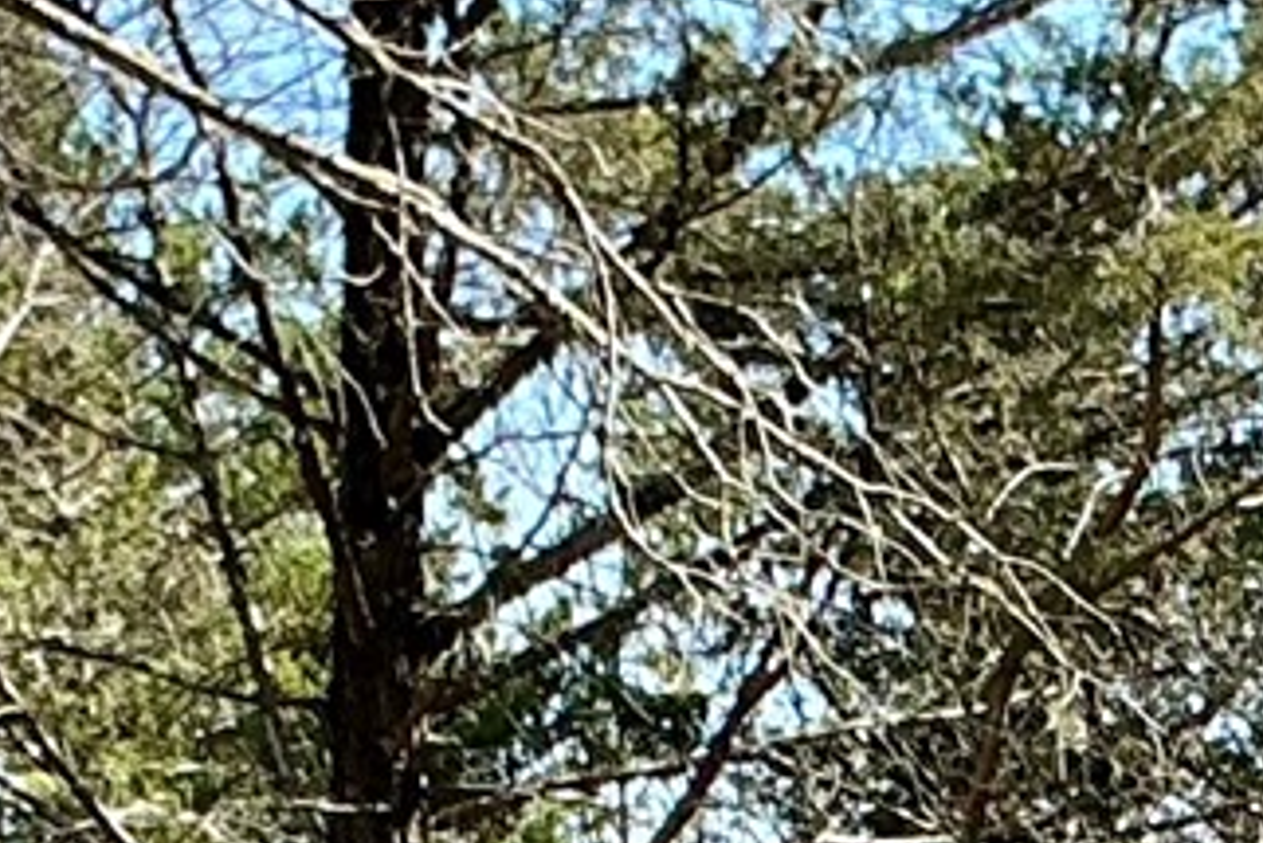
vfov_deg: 6.7
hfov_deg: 11.0
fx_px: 6493
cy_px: 2533
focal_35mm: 185
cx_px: 1232
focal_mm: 3
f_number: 1.8
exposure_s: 1/469
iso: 25
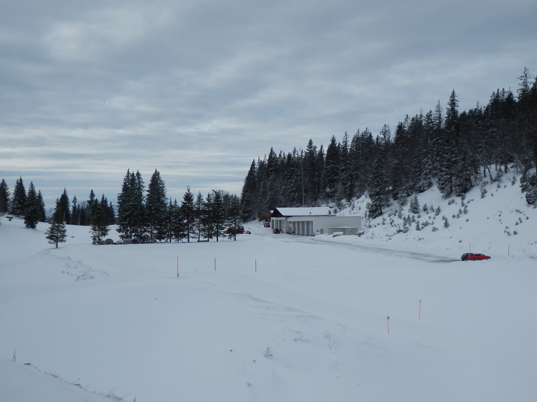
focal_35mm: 45
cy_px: 201
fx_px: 698
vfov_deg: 32.2
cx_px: 268
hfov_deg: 42.1
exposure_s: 1/640
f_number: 3.8
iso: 80
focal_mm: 8
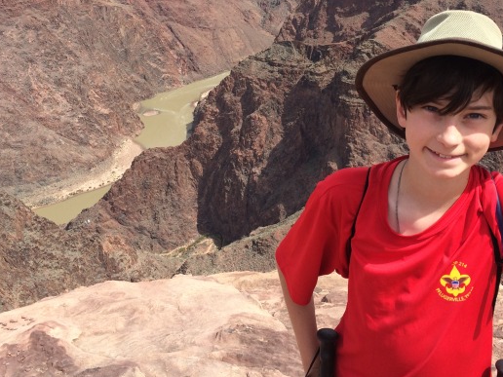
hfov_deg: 42.1
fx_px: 654
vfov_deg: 31.5
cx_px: 265
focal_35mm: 45
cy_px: 88
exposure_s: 1/1466
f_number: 2.2
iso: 32
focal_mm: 4.15
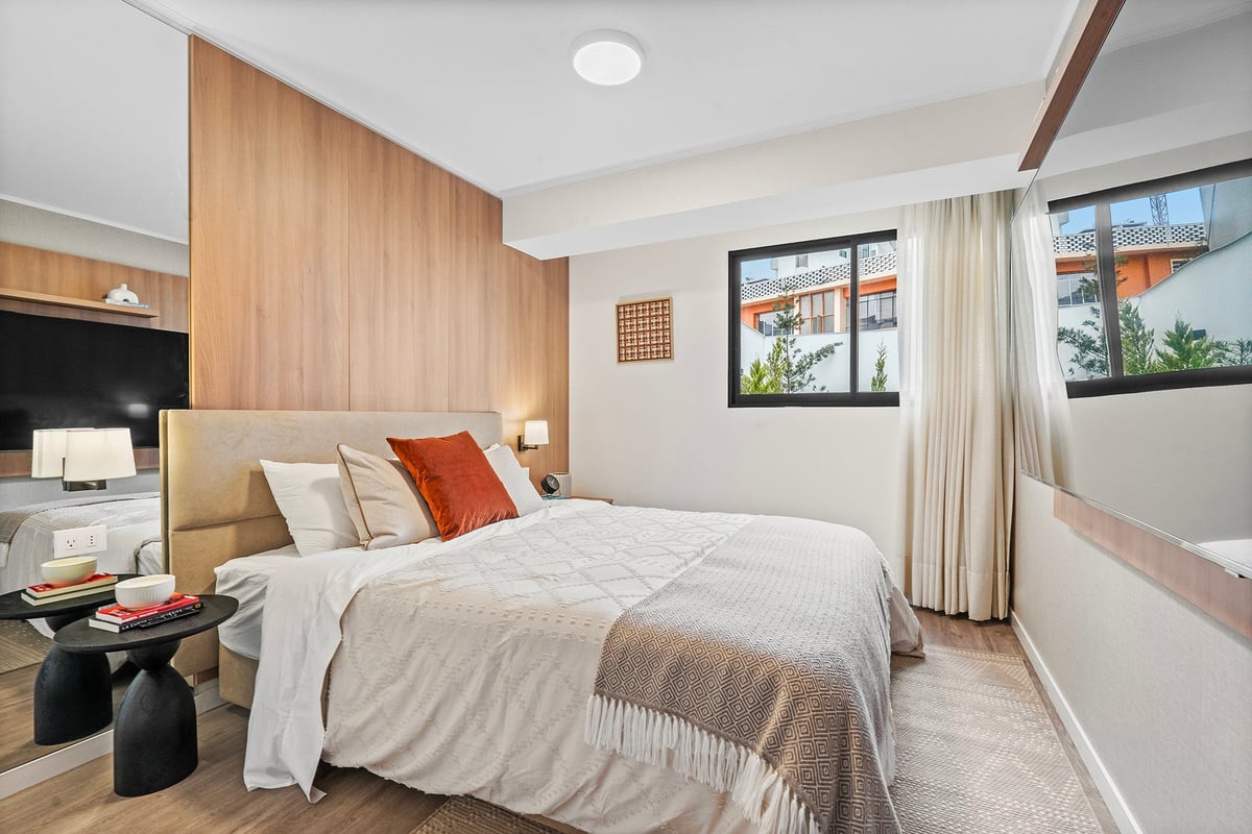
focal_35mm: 16
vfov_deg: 72.1
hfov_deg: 95.0
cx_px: 626
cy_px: 417
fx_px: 574
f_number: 11
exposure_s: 1/1.67
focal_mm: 16.5
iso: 400
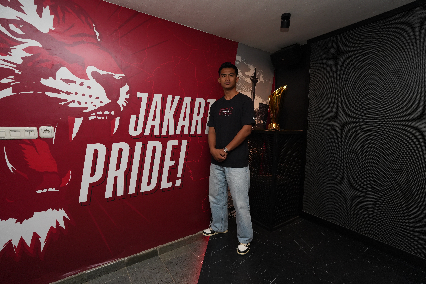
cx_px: 213
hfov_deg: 96.7
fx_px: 189
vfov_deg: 73.7
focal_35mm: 16
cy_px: 142
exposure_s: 1/160
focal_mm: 16
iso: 1600
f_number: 5
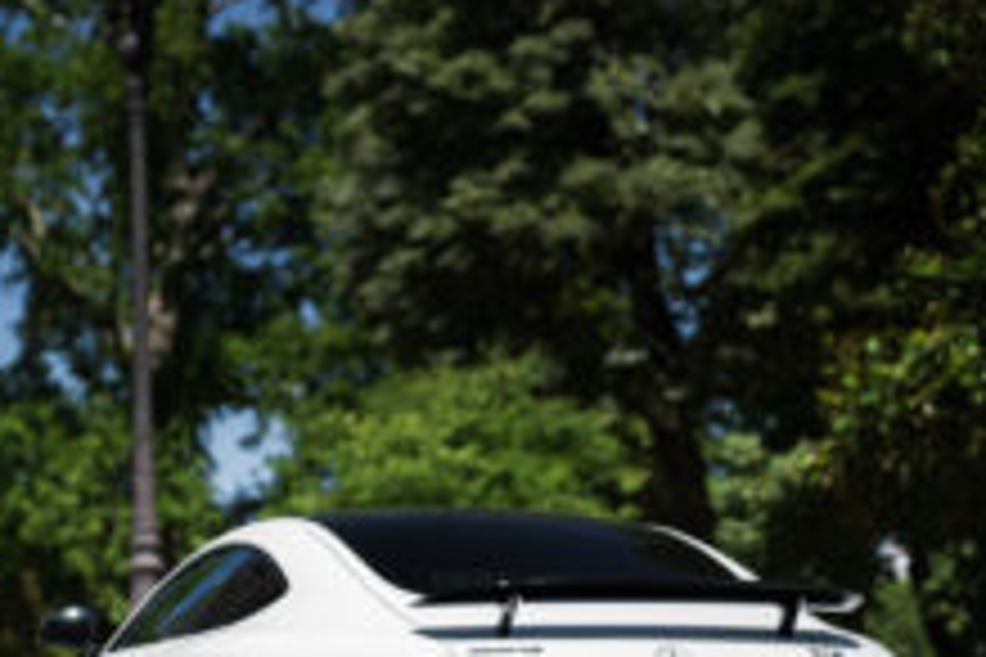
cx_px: 360
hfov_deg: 16.1
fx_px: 3478
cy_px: 538
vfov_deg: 10.8
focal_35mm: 127
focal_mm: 70
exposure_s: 1/500
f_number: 2.8
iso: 80
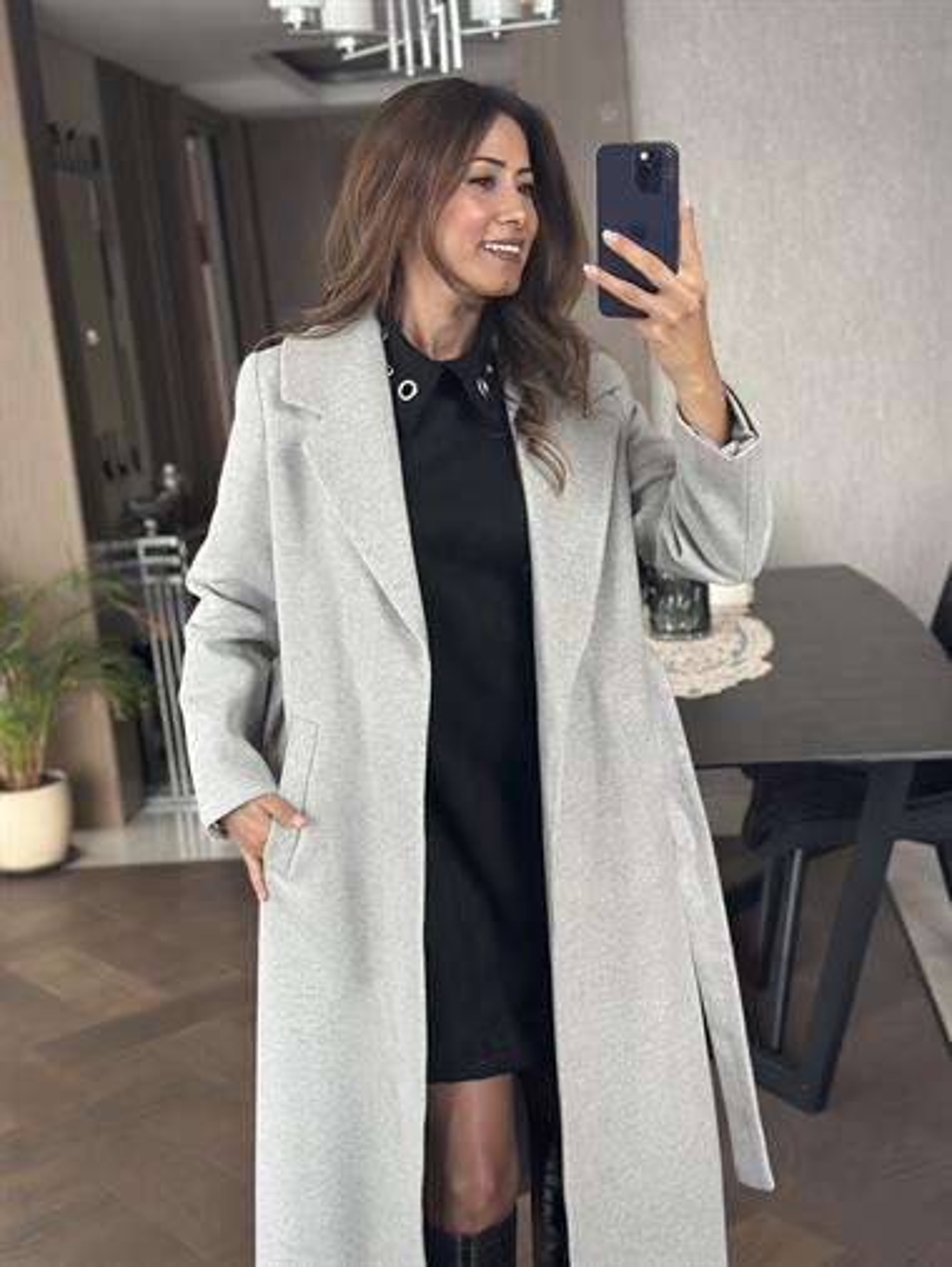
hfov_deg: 30.3
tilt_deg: -17.8
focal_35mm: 48
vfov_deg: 39.6
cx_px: 476
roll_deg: +5.7
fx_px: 1759
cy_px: 634
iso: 500
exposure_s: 1/40
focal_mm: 6.86
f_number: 1.78
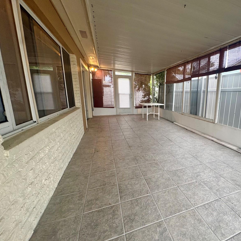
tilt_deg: -11.4
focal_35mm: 17
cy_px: 121
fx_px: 134
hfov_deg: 81.1
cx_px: 161
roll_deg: +0.0
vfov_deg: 84.0
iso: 200
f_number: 2.2
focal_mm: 2.22
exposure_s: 1/99
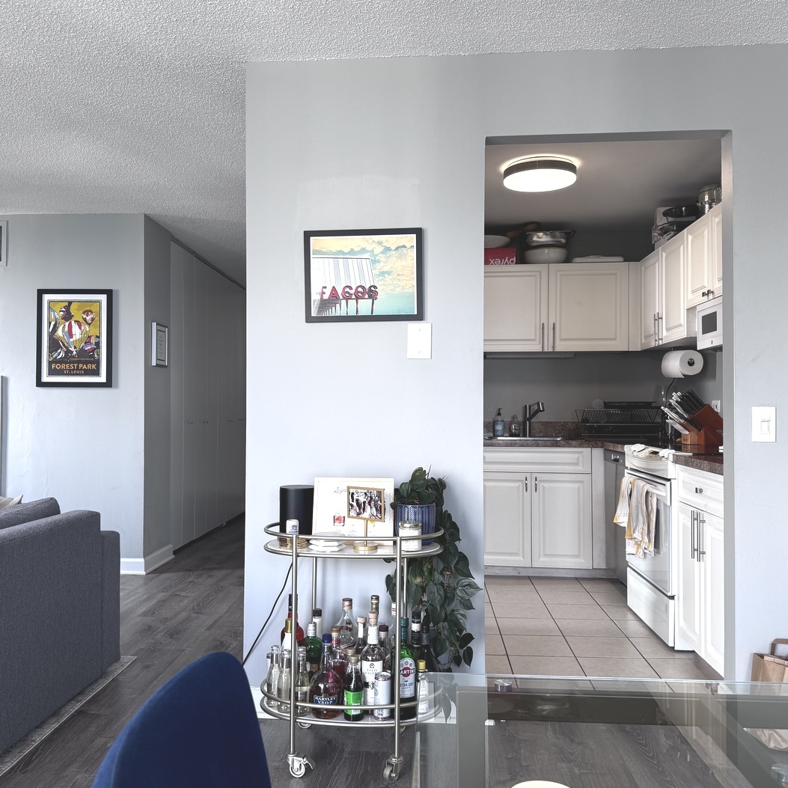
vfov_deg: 55.6
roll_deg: +0.0
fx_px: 747
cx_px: 382
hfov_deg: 55.6
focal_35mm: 29
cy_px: 397
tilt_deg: -0.2
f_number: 1.78
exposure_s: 1/121
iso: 80
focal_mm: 6.76
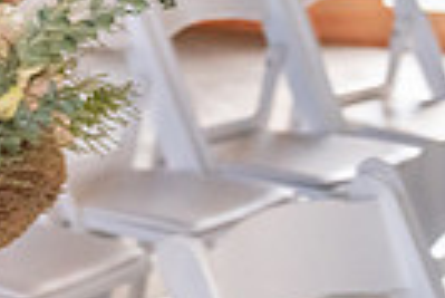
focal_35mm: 196
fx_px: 2425
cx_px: -271
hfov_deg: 10.1
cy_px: -37
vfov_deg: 7.0
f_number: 4.5
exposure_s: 1/160
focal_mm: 42
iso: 5000
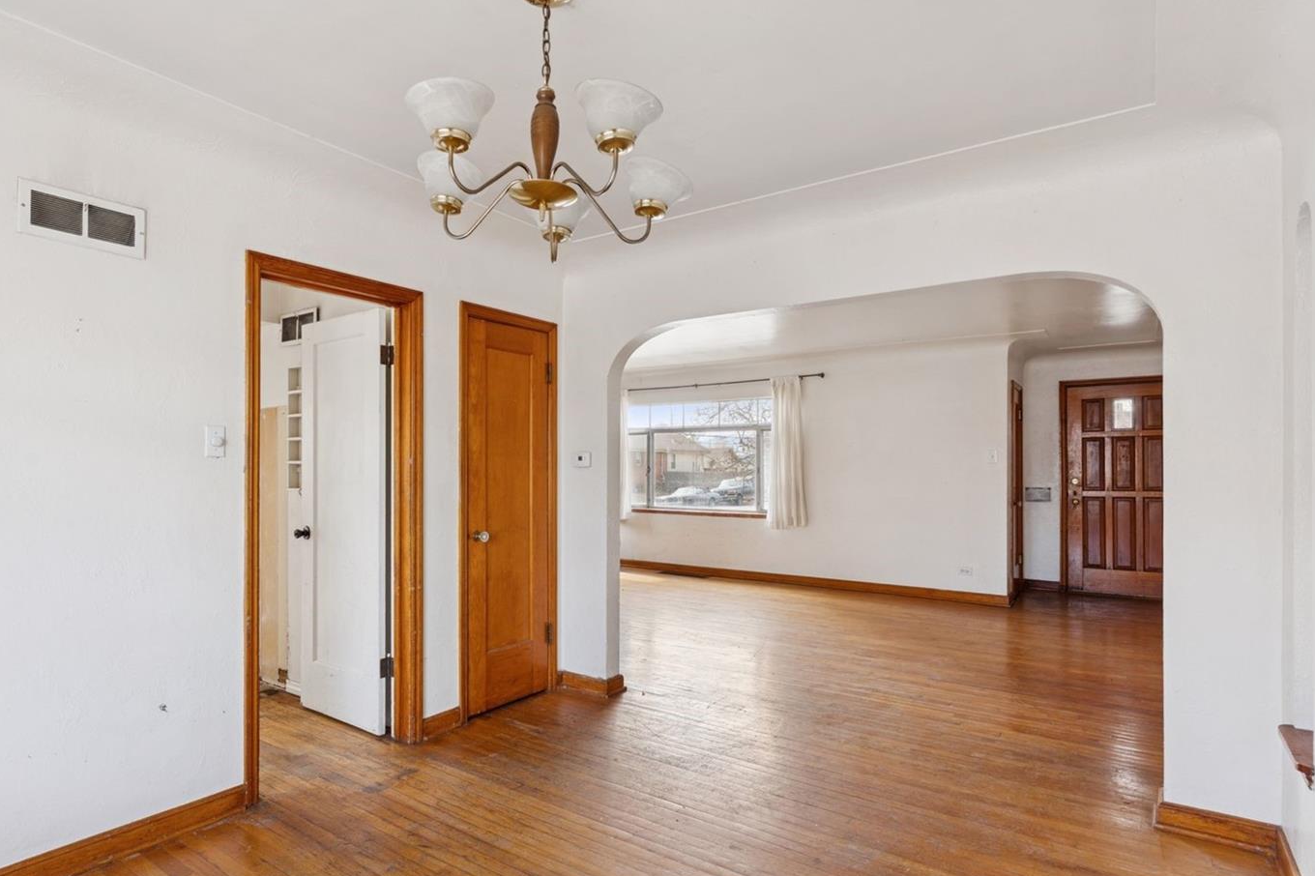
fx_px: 730
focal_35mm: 20
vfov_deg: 61.8
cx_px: 585
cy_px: 467
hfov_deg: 83.7
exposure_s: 1/30
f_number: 9
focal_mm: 17
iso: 400
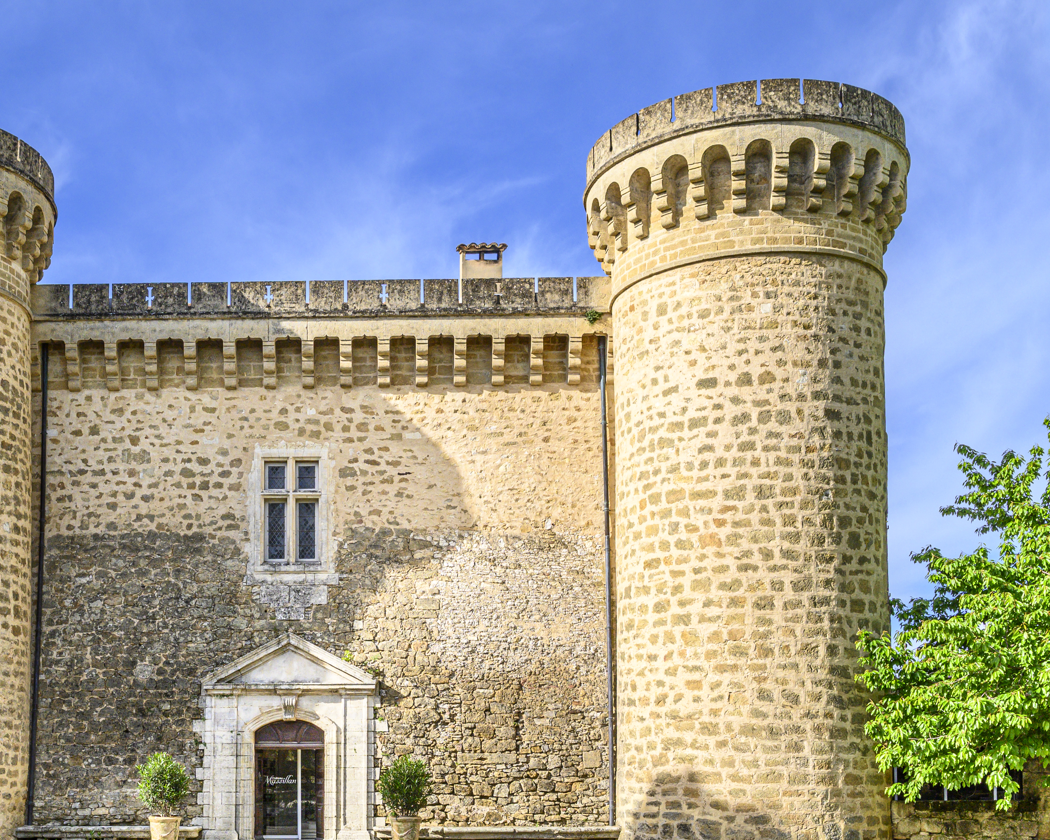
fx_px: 1367
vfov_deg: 34.0
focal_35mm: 44
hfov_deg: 41.4
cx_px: 340
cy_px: 505
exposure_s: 1/500
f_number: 13
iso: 400
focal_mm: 31
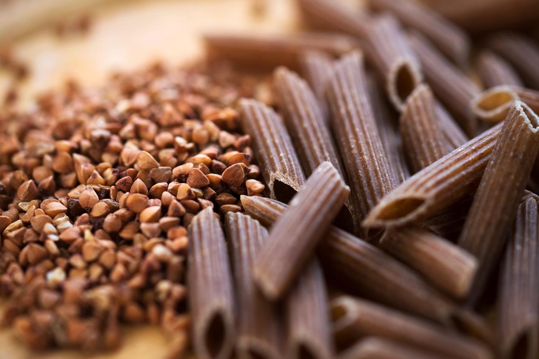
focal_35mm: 100
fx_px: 1497
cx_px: 270
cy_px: 180
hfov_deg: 20.4
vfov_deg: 13.7
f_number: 3.5
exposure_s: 1/125
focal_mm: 100
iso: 320
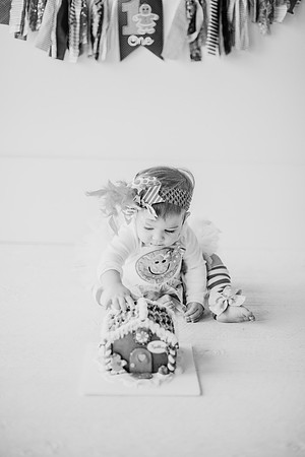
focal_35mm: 50
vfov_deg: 39.6
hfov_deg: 27.0
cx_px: 152
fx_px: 635
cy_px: 228
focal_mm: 50
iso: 640
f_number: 1.8
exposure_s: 1/640
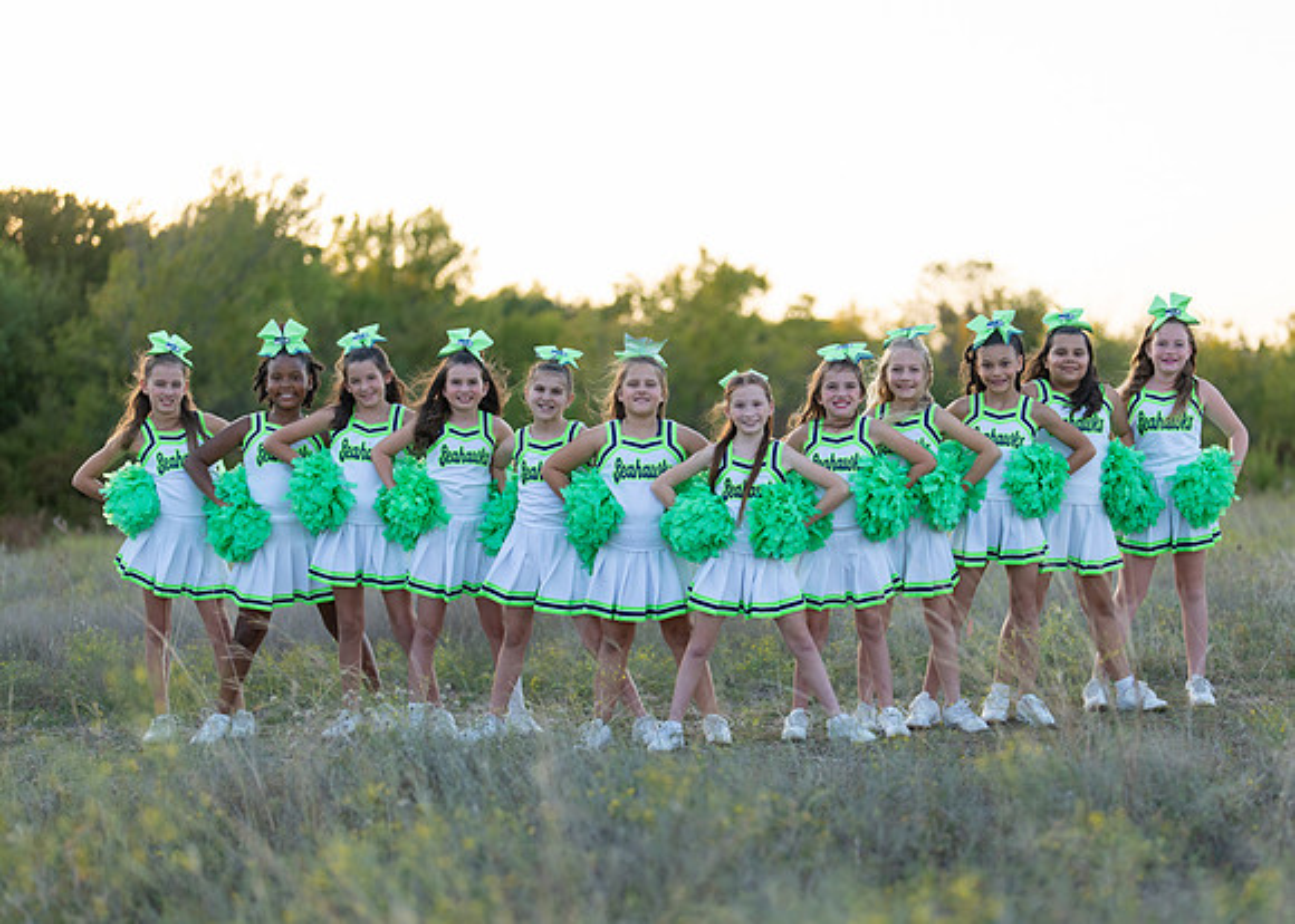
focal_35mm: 64
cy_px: 535
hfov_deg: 30.8
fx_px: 2341
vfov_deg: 22.3
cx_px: 778
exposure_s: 1/1000
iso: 100
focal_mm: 50
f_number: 1.2
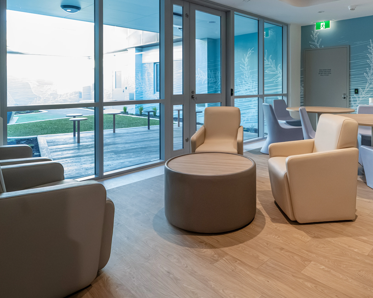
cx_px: 216
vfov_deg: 55.8
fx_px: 276
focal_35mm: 25
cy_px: 104
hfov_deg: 67.7
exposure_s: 1/200
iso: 10000
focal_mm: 14
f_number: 6.3
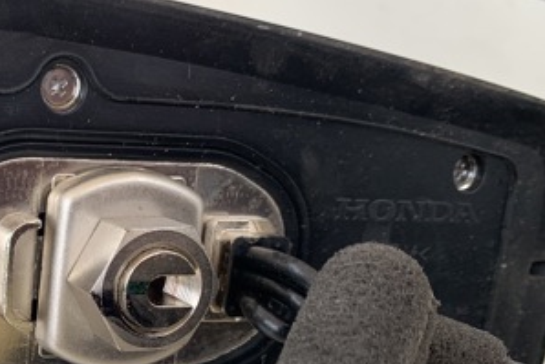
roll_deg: -12.8
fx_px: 878
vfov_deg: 22.9
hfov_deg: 31.7
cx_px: -5
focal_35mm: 58
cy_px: 317
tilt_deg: -37.2
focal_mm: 4.25
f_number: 1.8
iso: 25
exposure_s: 1/226
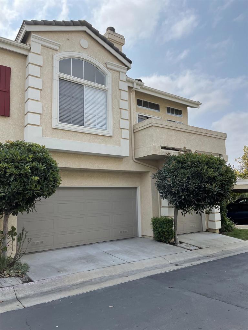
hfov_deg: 53.1
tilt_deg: +7.8
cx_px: 124
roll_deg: +2.0
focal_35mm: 26
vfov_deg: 67.3
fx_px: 248
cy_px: 165
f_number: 1.6
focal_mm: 4.2
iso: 32
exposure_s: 1/3300
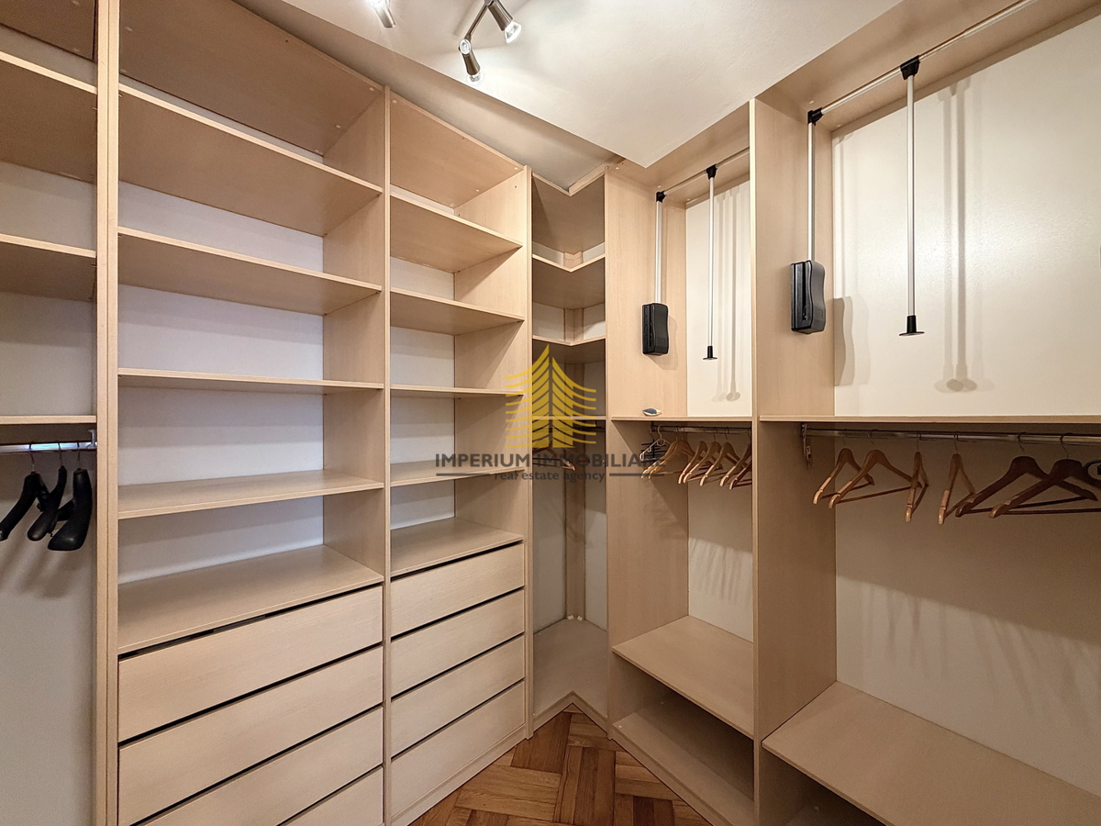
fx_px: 445
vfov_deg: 85.7
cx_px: 550
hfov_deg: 102.1
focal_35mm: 14
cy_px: 413
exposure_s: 1/50
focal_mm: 2.22
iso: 250
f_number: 2.2
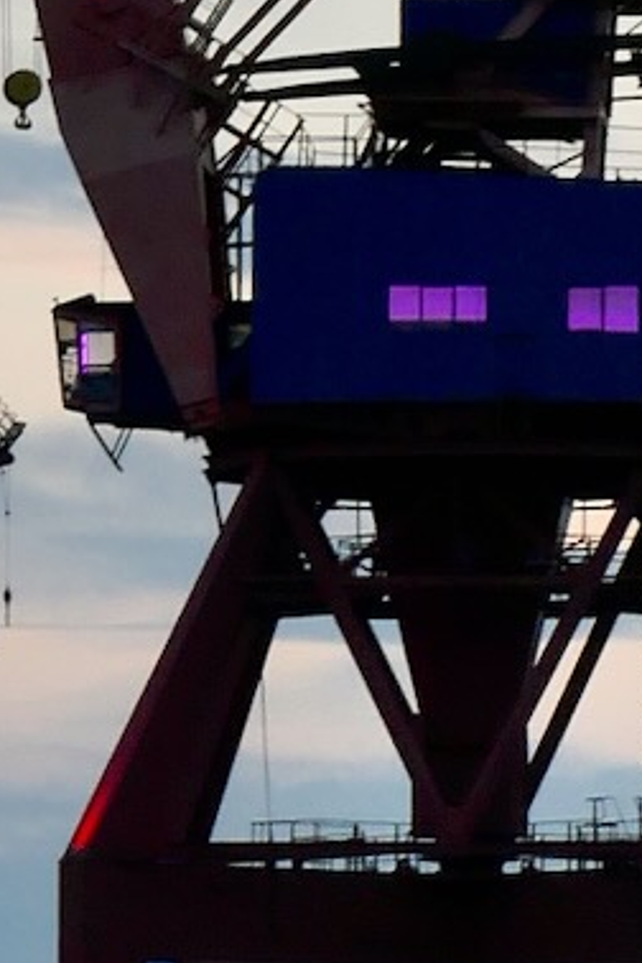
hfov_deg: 2.8
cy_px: -318
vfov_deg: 4.2
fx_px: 13080
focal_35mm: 489
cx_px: 718
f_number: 8
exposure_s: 1/40
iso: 200
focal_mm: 28
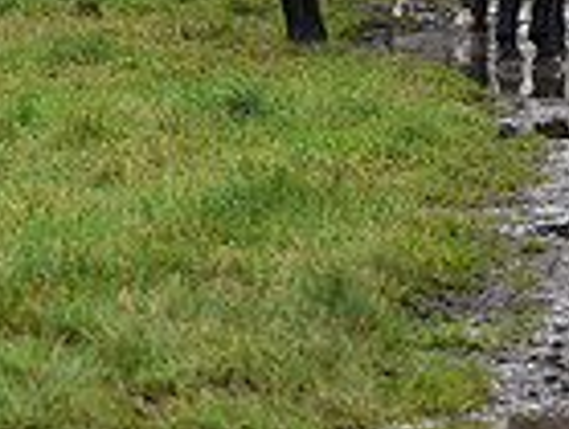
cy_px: -8
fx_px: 8042
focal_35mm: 488
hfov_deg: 4.0
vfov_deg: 3.1
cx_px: 1019
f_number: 5.6
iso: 1250
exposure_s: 1/1250
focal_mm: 122
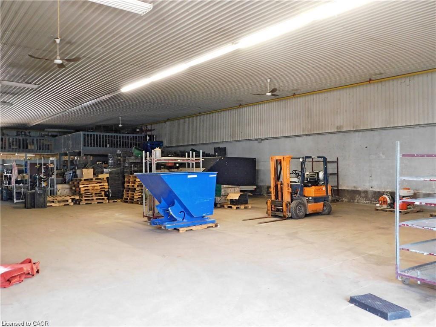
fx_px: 378
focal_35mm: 30
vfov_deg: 46.8
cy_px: 164
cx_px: 218
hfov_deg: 60.0
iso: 400
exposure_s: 1/13
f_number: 3.2
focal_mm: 5.3
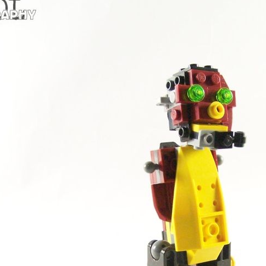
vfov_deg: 24.1
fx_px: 617
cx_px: 206
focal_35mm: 71
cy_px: 197
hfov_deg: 24.0
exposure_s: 1/60
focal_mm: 6.3
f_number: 3.2
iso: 400
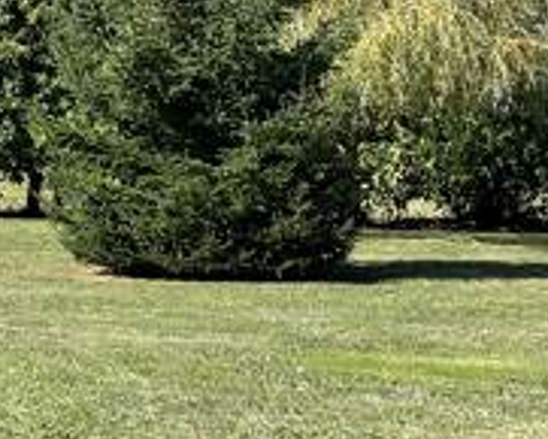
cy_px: -24
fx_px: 1817
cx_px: -348
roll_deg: +0.8
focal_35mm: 112
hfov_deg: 15.4
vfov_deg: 13.5
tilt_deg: +3.1
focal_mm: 5.1
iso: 50
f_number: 1.6
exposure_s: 1/2222
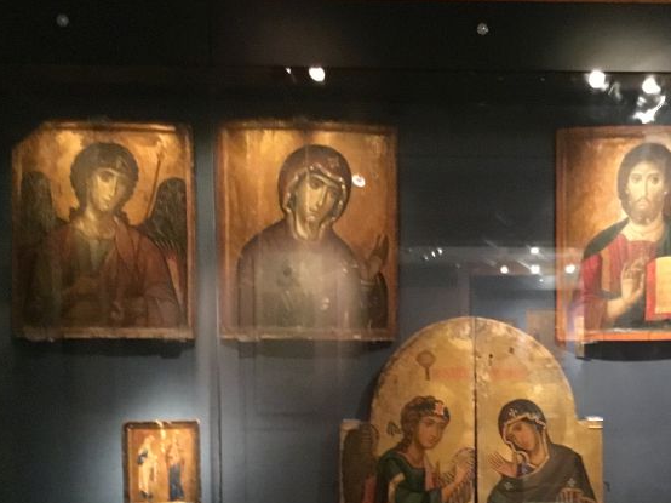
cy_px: 413
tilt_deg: -3.6
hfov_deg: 33.7
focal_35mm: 56
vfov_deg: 25.6
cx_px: 501
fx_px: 1085
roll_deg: +1.7
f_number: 2.4
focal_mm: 3.3
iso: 640
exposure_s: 1/17
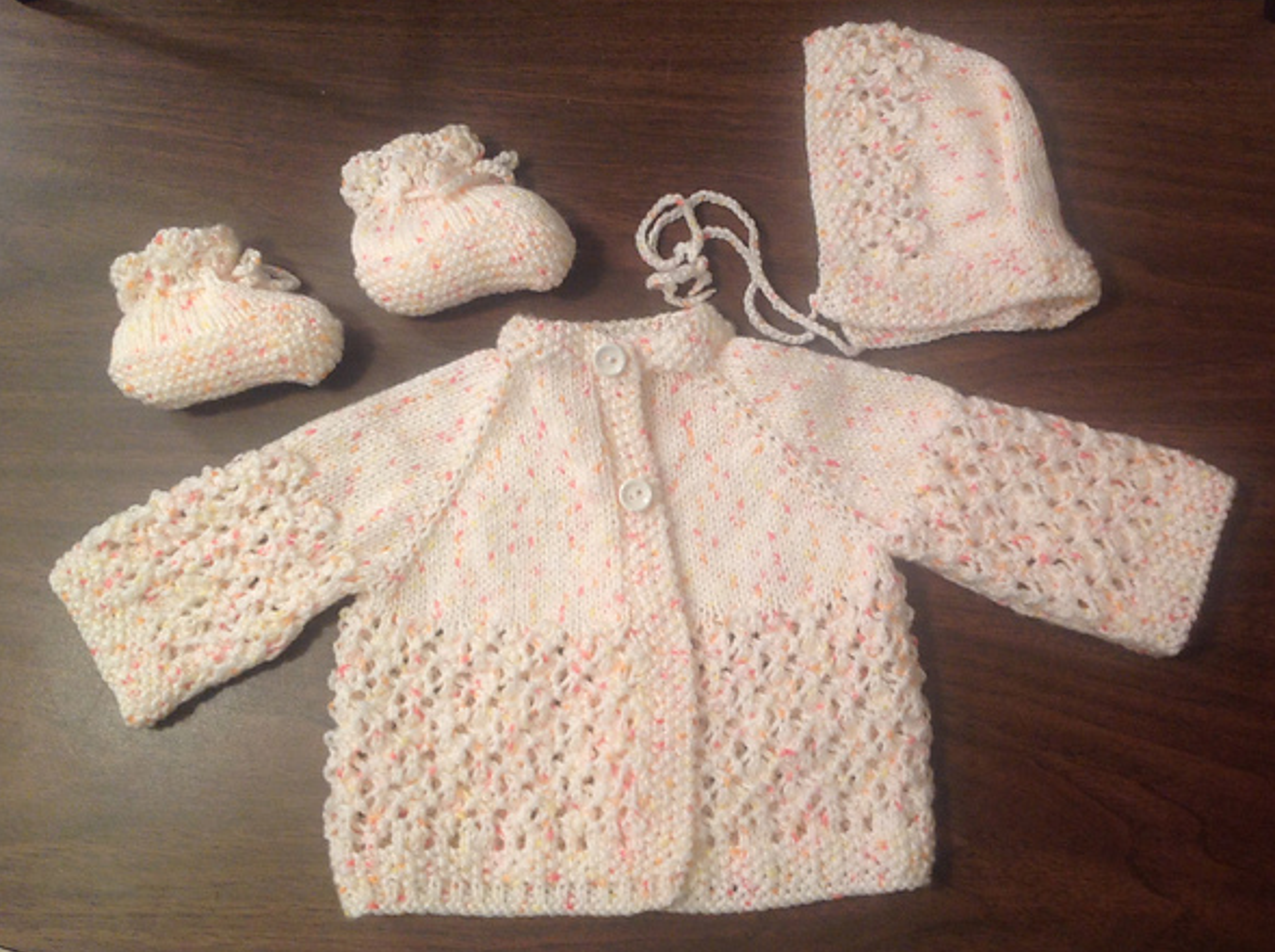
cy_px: 467
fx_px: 1398
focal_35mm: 38
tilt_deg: -80.0
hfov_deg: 49.0
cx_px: 686
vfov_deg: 37.6
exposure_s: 1/15
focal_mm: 4.28
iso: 80
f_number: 2.4
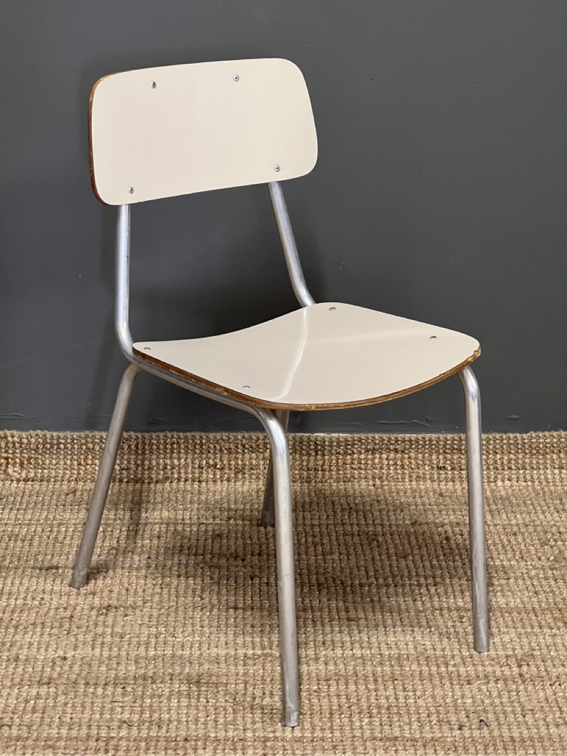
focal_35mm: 77
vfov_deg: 25.3
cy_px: 378
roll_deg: -0.3
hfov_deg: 19.1
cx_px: 284
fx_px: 1682
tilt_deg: -19.0
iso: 640
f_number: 2.8
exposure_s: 1/34
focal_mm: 9
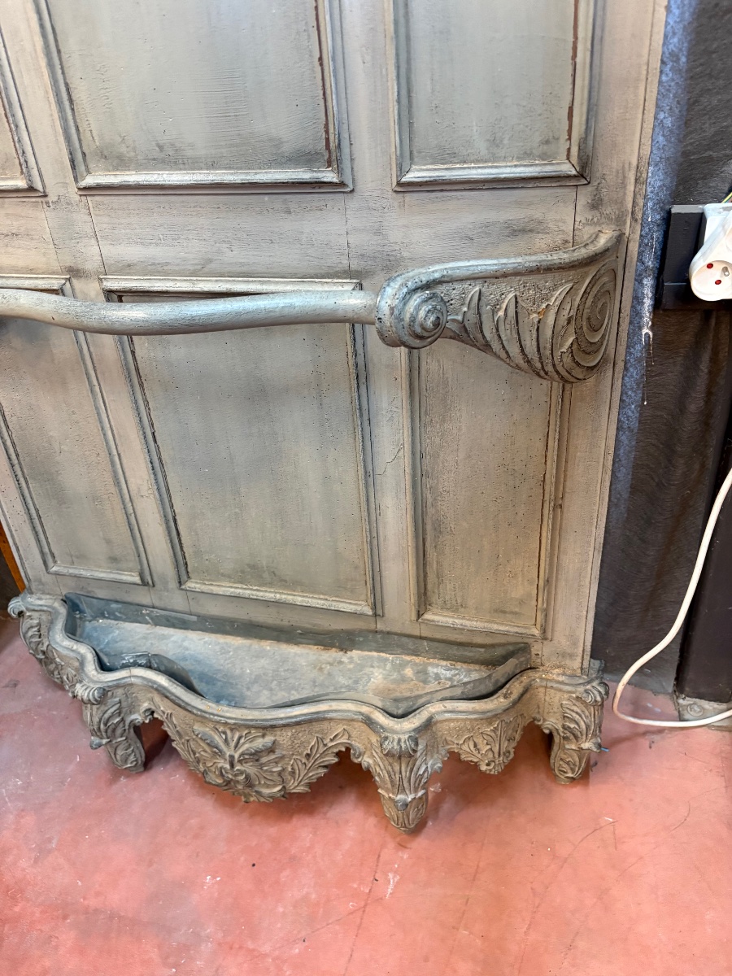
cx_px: 366
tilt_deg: -34.4
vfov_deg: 67.3
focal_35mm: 26
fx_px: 733
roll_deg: +6.6
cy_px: 488
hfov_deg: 53.1
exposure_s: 1/50
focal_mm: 5.96
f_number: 1.6
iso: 400
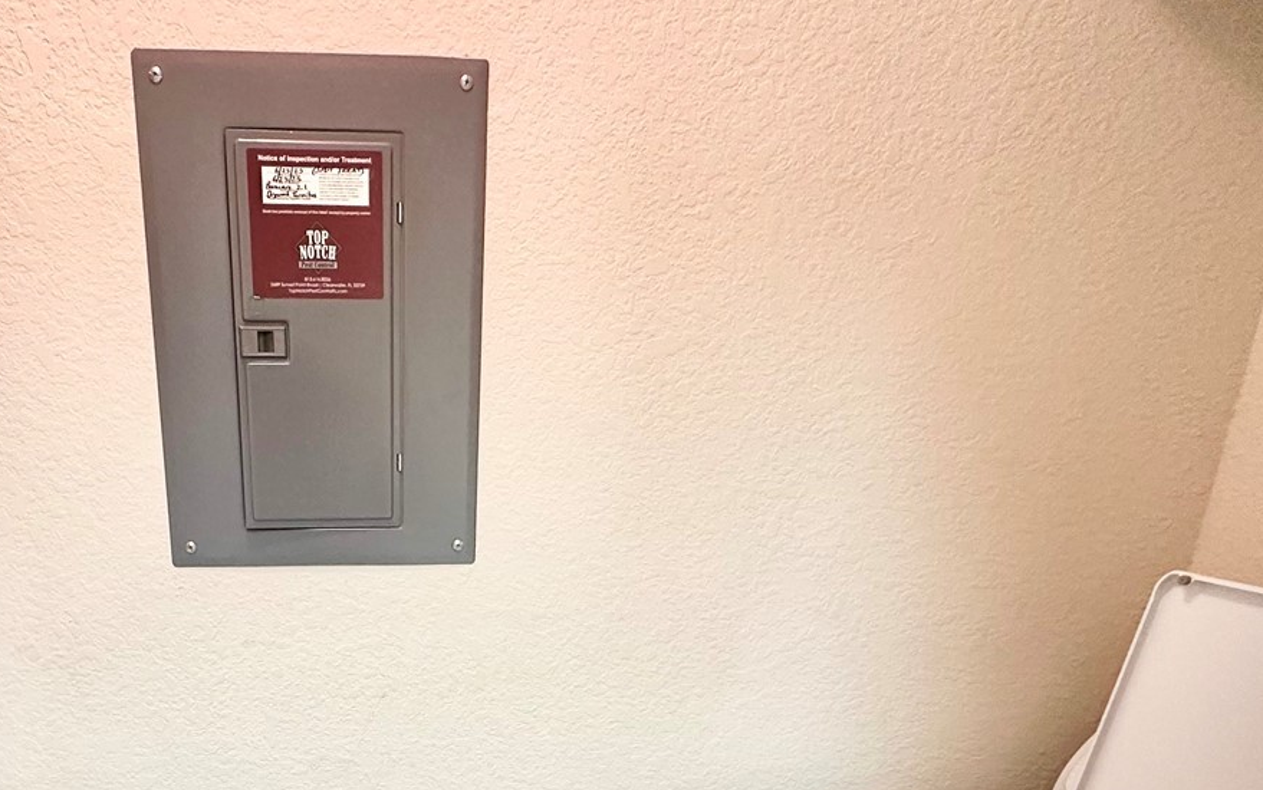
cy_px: 724
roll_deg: +0.4
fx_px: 930
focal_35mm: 27
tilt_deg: -19.1
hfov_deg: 66.0
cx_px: 394
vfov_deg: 42.0
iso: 250
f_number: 2.2
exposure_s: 1/60
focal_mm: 2.22
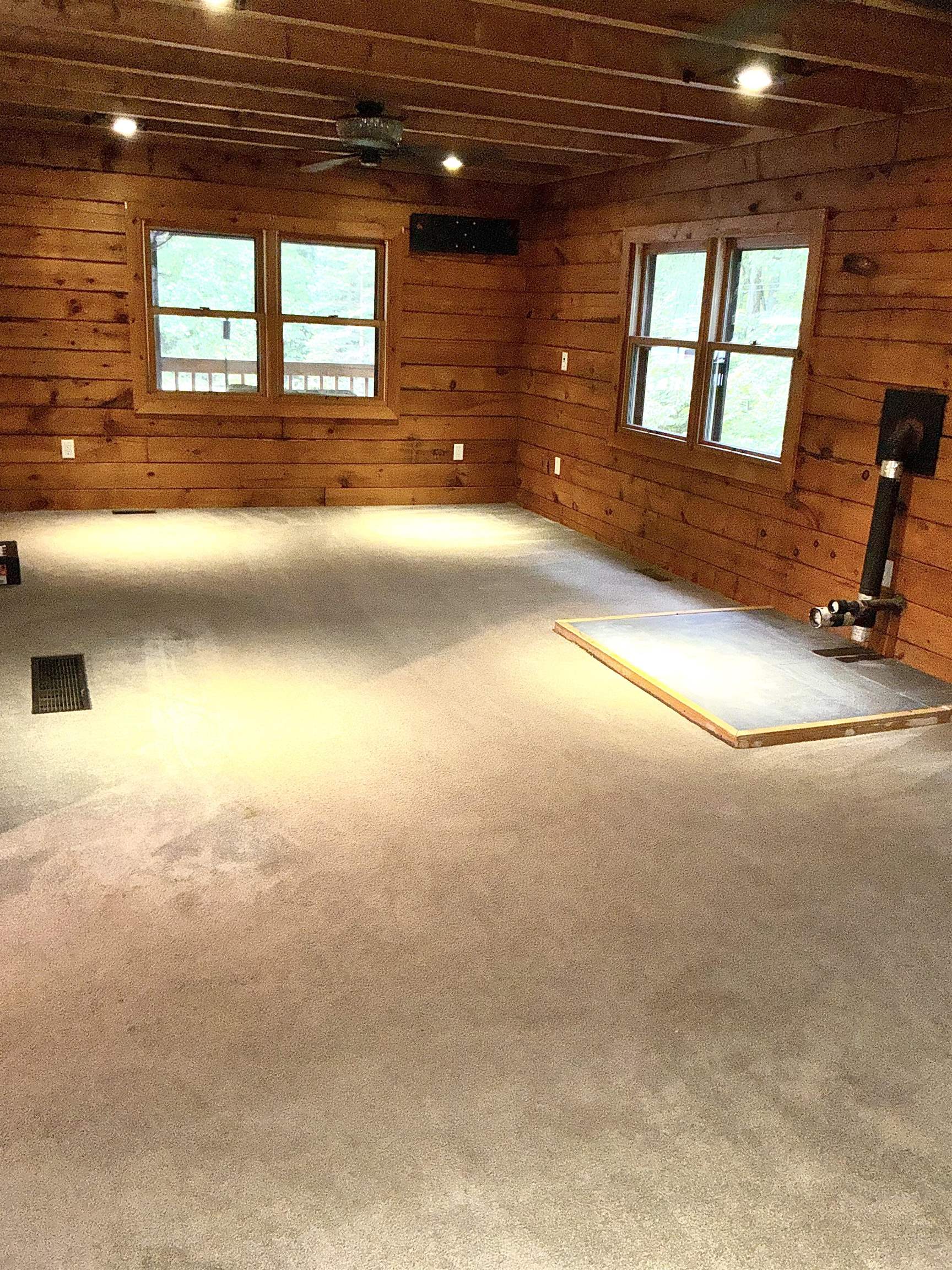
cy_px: 635
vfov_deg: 63.4
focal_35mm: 28
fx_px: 1027
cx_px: 476
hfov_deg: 49.7
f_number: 1.8
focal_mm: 3
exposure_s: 1/40
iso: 40
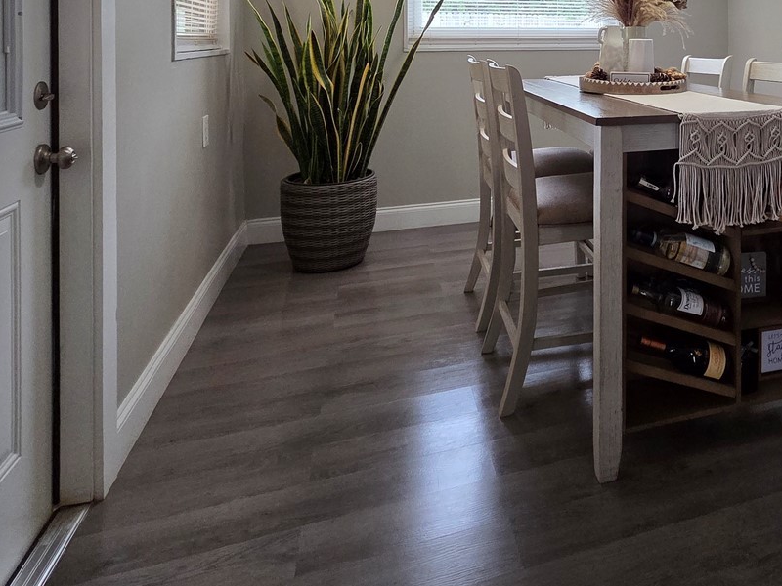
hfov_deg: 61.8
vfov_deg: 46.7
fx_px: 587
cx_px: 624
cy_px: 38
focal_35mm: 26
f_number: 2.2
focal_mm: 2.2
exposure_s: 1/120
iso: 320
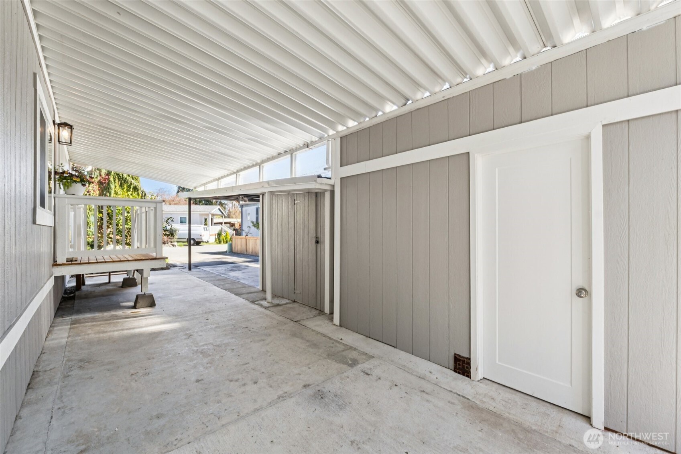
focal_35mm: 15
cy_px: 227
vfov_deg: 77.3
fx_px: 284
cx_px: 340
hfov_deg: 100.4
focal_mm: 10
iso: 250
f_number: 9
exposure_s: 1/20
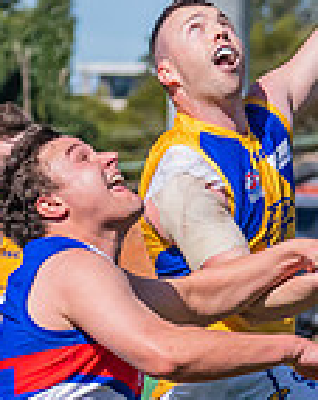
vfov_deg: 1.6
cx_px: 281
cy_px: 445
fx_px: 14045
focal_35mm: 1190
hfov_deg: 1.3
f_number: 10
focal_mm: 195
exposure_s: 1/1600
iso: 800
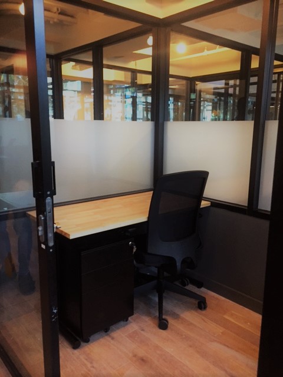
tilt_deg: -9.6
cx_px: 142
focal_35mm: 29
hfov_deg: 48.2
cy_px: 188
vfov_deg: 61.7
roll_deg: -0.2
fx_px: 316
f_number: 2.2
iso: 250
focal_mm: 4.15
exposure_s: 1/15
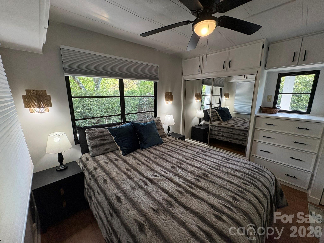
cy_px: 122
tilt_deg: -11.1
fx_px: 131
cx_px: 162
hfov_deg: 102.1
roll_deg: +0.1
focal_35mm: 14
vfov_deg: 85.7
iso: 160
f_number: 2.2
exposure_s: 1/120
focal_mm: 2.22
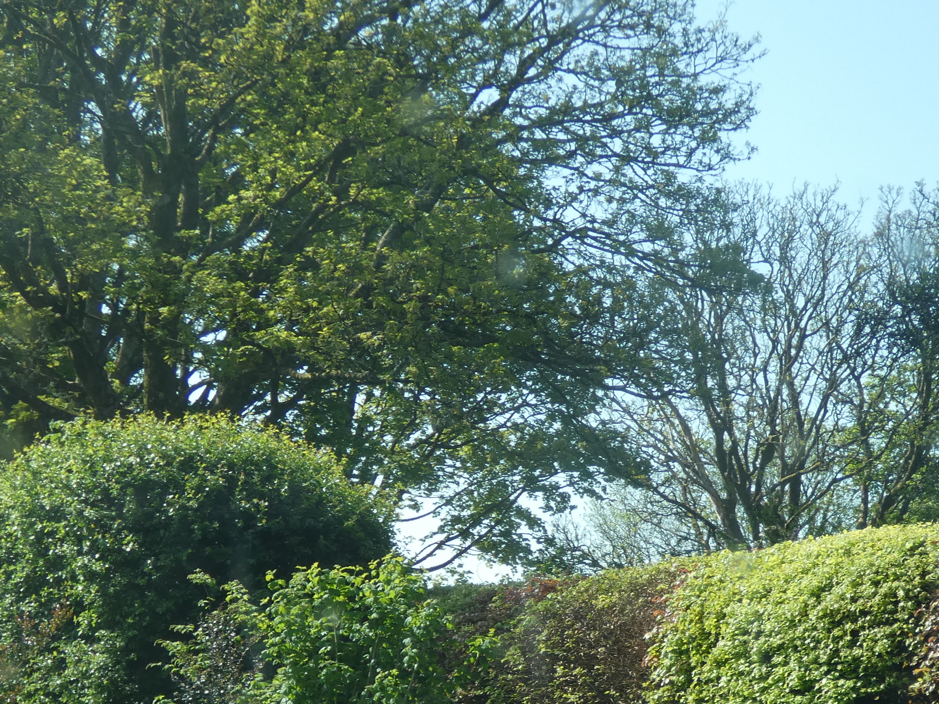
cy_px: 644
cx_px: 733
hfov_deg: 19.5
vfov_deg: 14.6
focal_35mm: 100
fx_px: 2713
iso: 80
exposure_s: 1/320
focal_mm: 9
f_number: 3.9
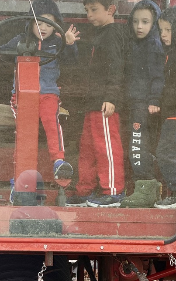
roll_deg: -1.1
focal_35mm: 202
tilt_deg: +7.6
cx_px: 79
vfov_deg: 10.4
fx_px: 1551
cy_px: 79
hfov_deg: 6.5
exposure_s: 1/192
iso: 64
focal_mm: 15.66
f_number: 2.8
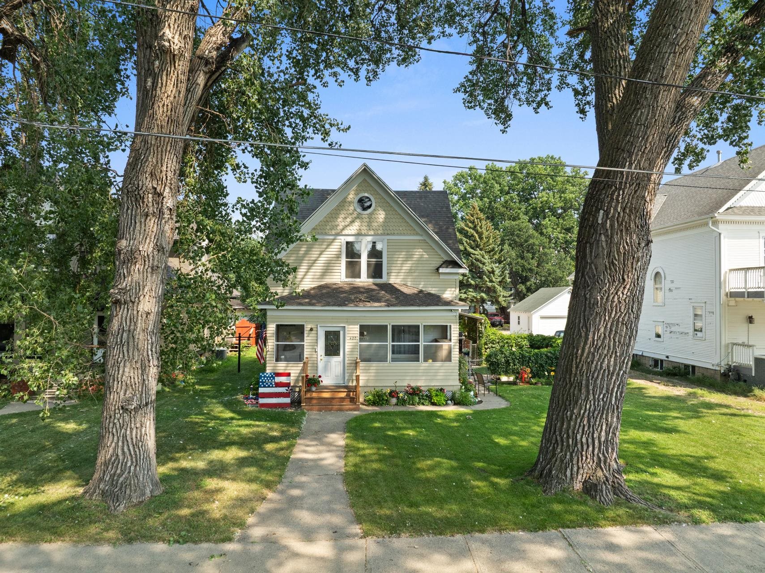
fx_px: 530
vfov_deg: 56.8
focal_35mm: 24
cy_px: 286
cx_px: 382
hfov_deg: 71.6
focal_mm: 12.29
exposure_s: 1/240
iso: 100
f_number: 6.3
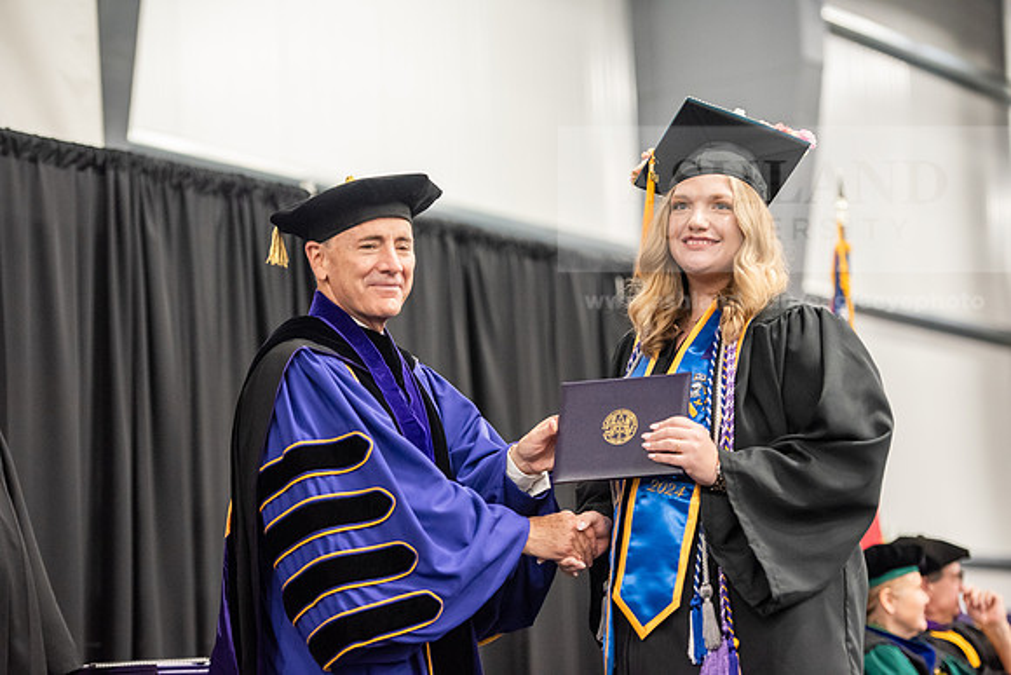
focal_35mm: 102
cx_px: 506
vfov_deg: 13.4
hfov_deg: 20.0
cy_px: 338
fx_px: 2865
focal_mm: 102
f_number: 3.2
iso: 3200
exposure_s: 1/200
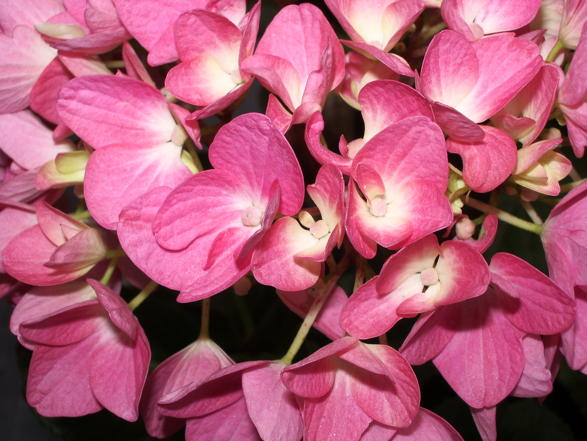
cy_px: 220
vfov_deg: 23.7
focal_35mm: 62
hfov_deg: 31.2
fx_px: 1051
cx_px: 294
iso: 50
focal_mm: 10.2
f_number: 5.6
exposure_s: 1/50
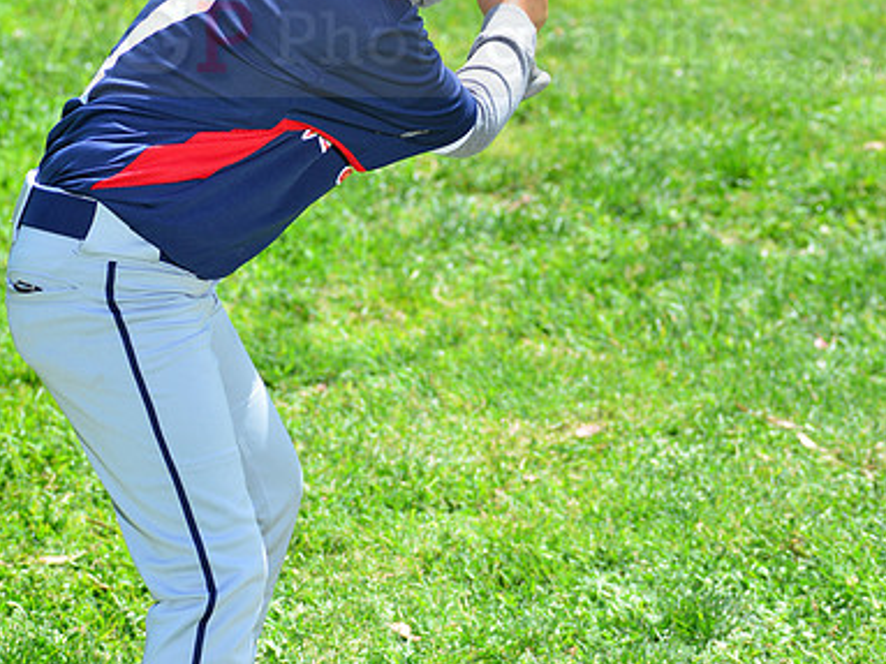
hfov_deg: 11.7
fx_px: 4324
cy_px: 23
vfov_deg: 8.7
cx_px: 441
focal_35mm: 169
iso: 200
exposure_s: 1/200
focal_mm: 116
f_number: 8
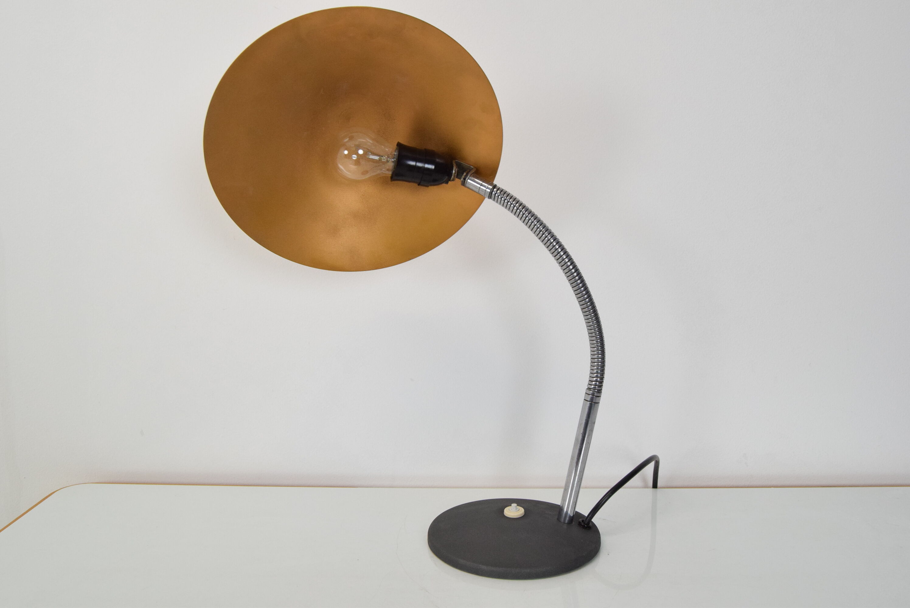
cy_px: 304
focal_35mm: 33
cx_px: 455
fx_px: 835
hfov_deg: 57.2
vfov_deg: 40.0
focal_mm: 22
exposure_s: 1/200
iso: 1600
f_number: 7.1
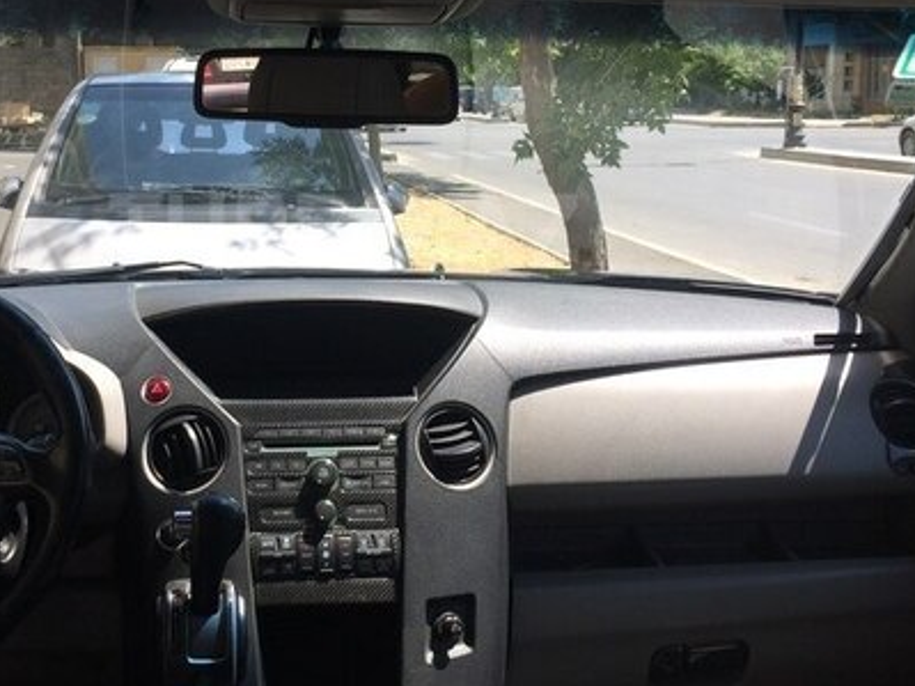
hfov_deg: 39.4
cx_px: 344
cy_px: 228
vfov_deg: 30.0
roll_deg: -0.6
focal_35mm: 48
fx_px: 1268
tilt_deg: -8.2
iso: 32
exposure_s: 1/586
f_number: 2.2
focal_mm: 4.15
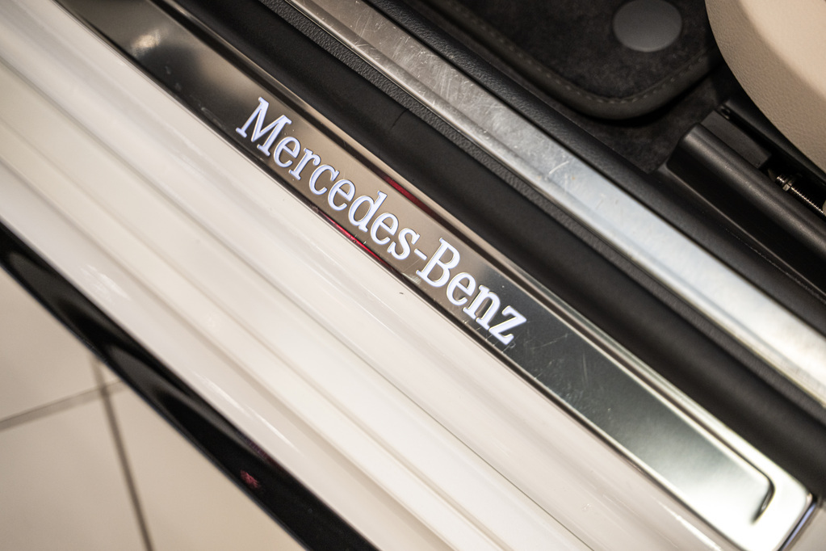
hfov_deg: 27.0
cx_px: 413
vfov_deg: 18.2
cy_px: 276
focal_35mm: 75
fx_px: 1721
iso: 640
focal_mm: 75
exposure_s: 1/160
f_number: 2.8
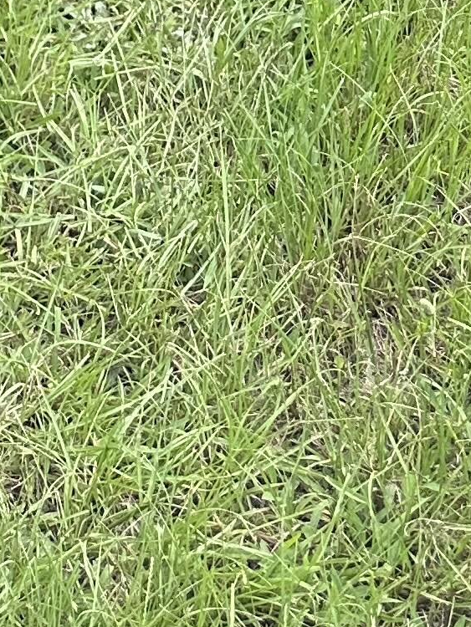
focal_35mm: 129
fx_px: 2339
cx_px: -786
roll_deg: +1.1
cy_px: -956
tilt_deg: -13.7
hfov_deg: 9.7
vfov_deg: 11.9
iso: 80
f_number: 1.78
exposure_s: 1/546
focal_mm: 6.86
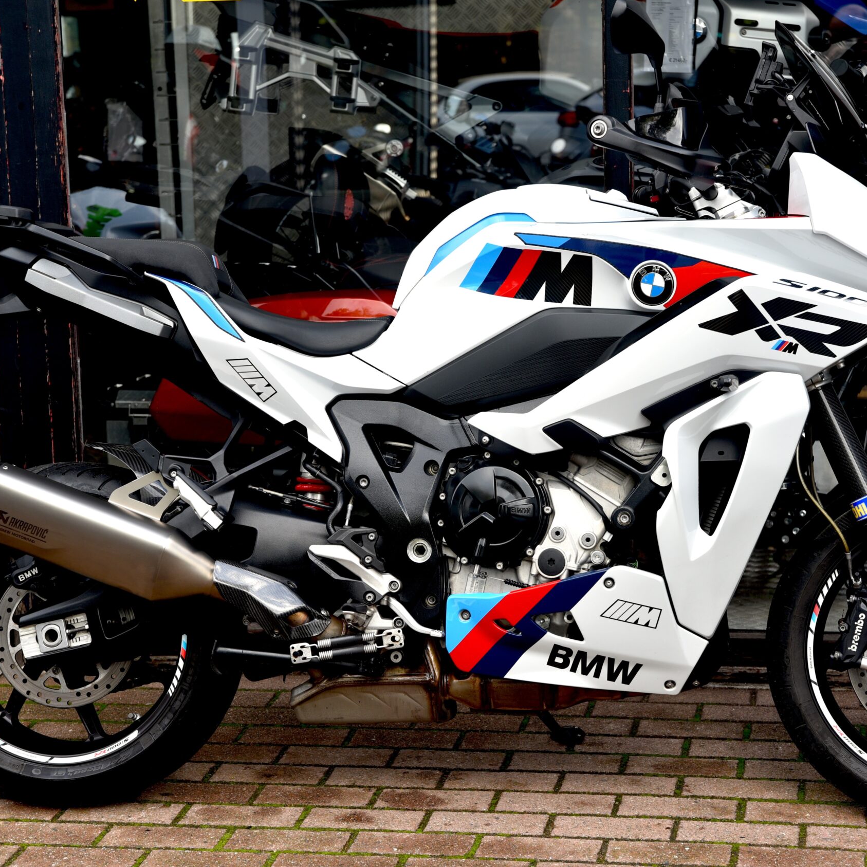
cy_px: 429
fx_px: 2267
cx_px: 497
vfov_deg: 21.7
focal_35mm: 80
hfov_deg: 21.6
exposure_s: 1/125
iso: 200
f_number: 5.6
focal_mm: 62
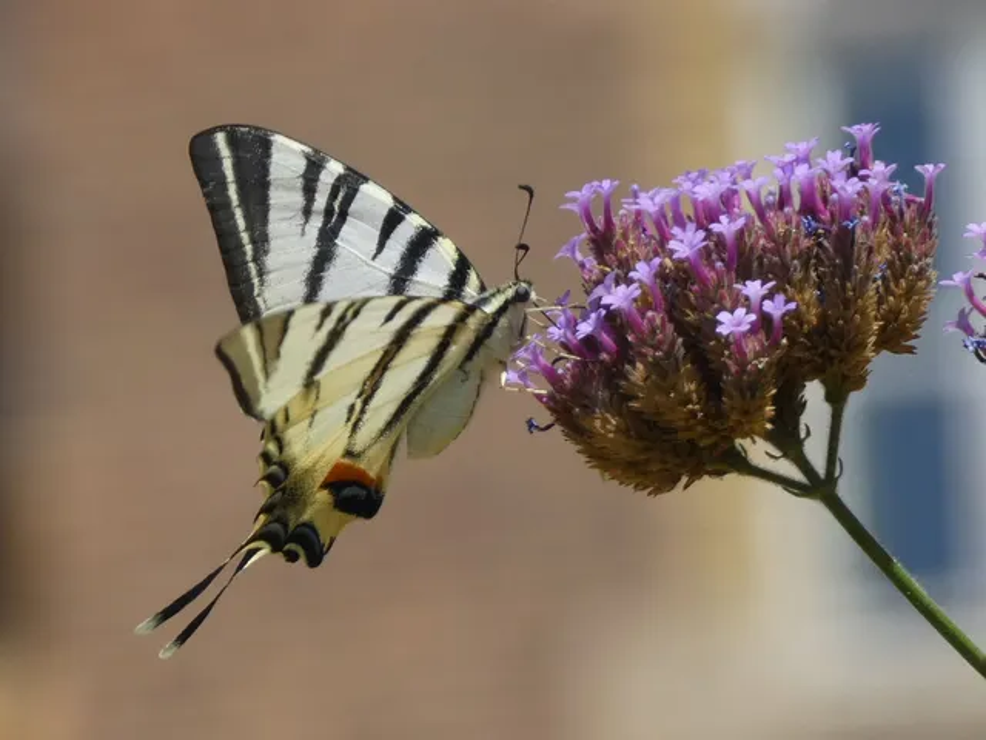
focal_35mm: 440
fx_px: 12533
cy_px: 370
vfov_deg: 3.4
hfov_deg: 4.5
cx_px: 493
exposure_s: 1/160
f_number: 5.6
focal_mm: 78.8
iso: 80
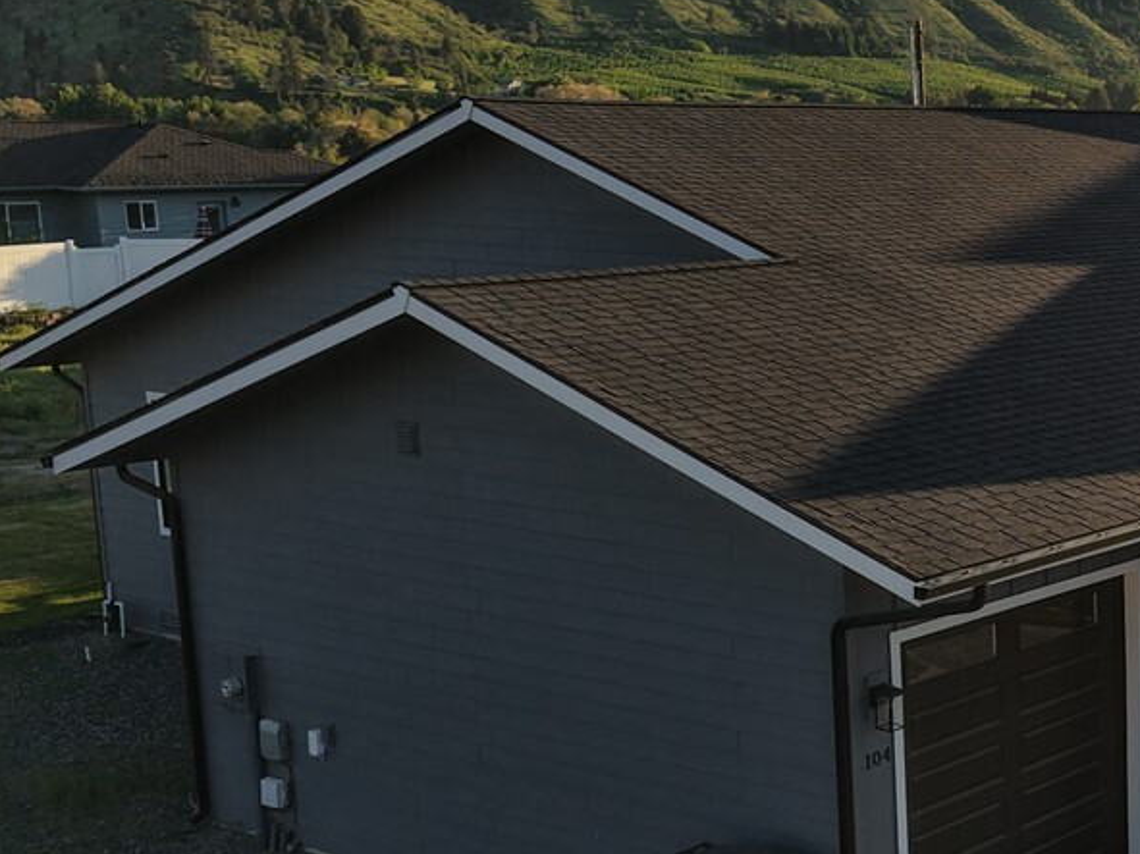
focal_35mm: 65
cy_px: 499
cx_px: 1385
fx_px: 2140
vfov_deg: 22.6
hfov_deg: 26.4
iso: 420
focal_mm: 8.67
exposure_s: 1/5000
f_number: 1.8
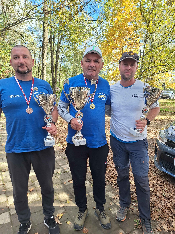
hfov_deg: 58.9
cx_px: 88
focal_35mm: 23
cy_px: 117
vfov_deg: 73.9
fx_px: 155
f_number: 1.8
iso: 40
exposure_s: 1/302
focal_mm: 5.54
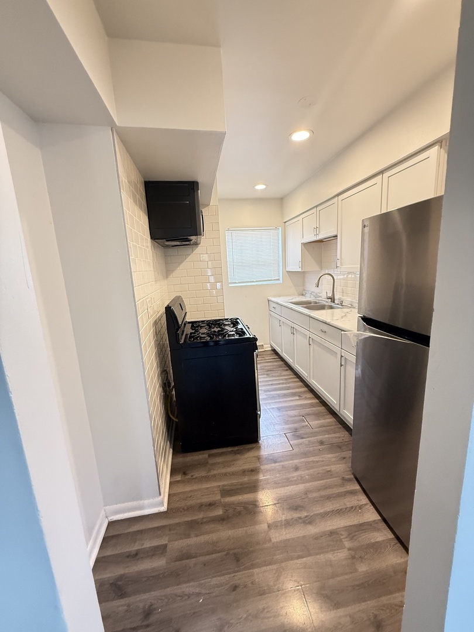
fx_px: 256
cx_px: 237
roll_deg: +3.0
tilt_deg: -9.5
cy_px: 316
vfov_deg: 102.1
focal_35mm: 14
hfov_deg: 85.7
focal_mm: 2.22
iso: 500
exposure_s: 1/60
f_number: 2.2
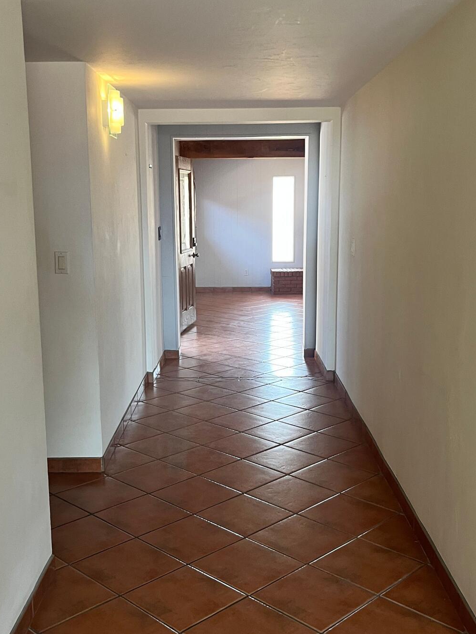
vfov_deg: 47.8
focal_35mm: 39
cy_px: 344
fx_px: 715
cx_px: 224
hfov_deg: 36.8
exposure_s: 1/60
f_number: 1.6
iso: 160
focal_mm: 5.1
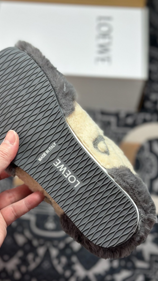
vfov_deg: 39.2
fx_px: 395
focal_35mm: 53
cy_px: 139
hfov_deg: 22.6
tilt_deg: -61.2
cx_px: 62
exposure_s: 1/880
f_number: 1.78
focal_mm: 6.86
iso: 80
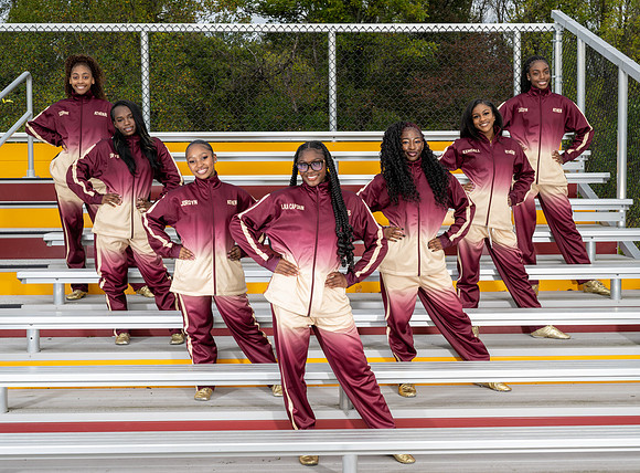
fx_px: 929
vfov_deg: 28.5
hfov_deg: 38.0
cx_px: 350
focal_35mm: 51
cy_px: 216
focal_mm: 39
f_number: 10
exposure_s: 1/100
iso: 80
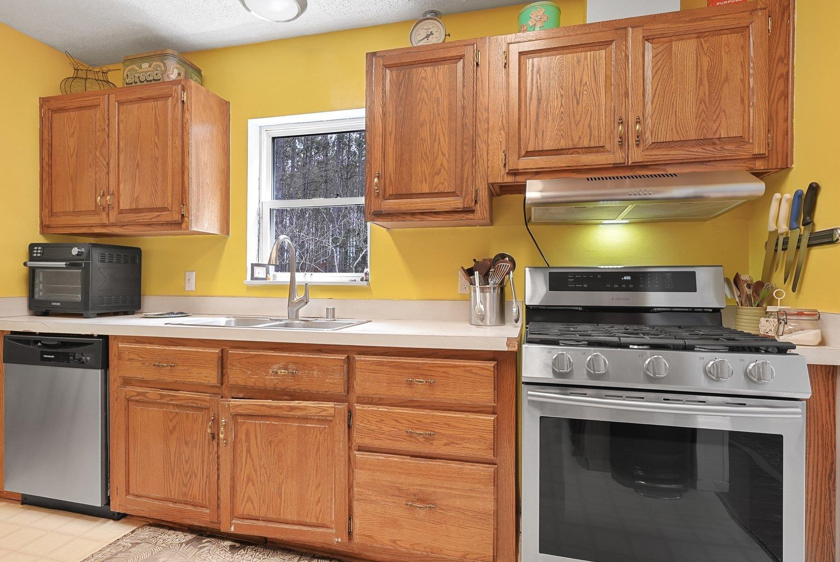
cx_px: 413
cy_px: 280
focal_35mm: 19
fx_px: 444
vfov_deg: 64.6
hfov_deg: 86.8
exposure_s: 1/20
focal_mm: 16.9
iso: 2000
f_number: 10
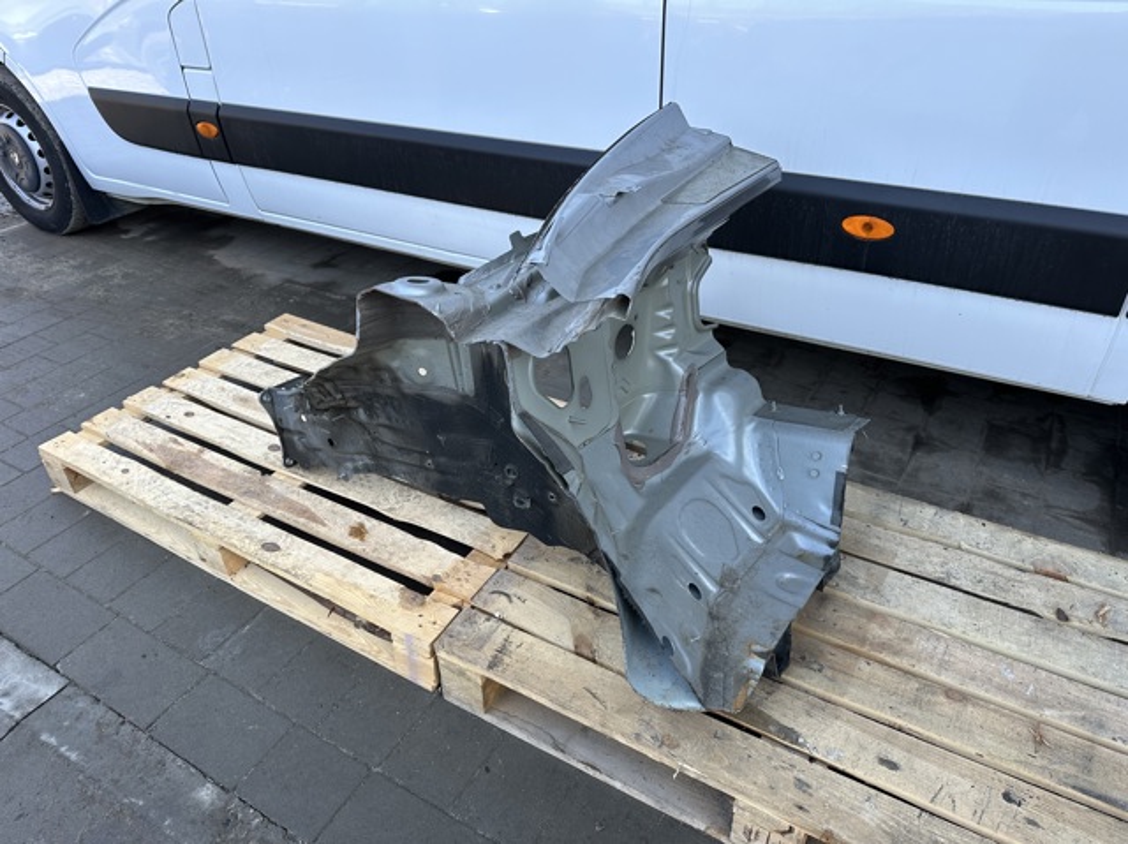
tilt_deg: -32.4
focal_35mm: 24
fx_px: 781
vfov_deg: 56.8
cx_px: 564
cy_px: 422
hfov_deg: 71.6
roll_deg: +4.4
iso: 80
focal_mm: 6.86
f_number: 1.78
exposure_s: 1/380
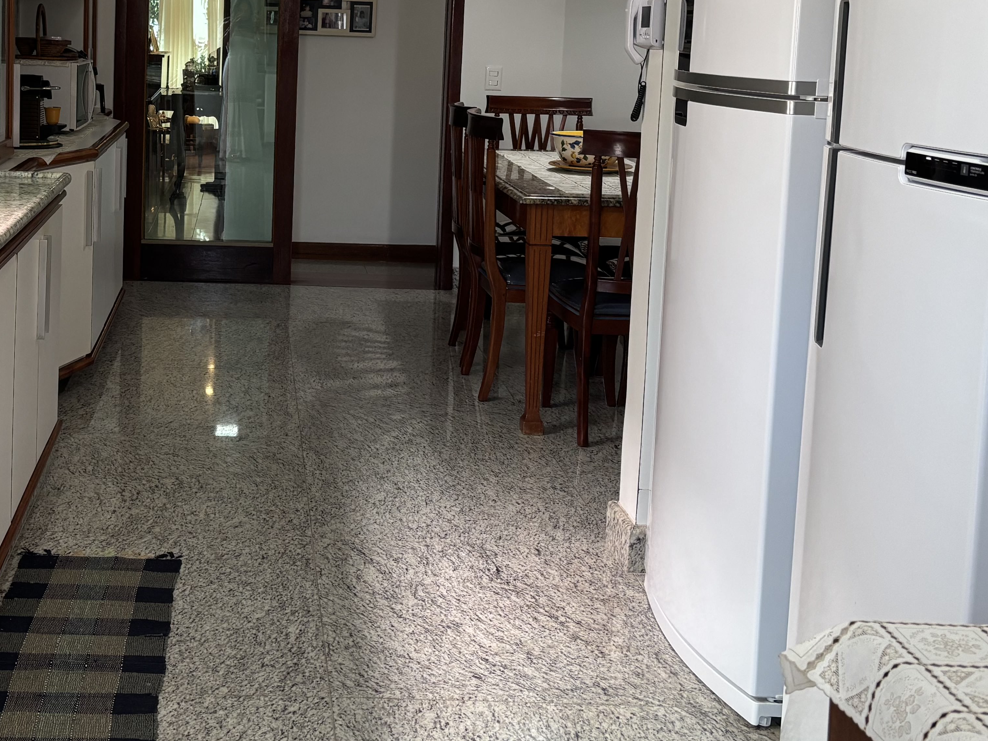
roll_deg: -2.3
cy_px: 153
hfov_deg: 38.0
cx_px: 250
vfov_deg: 29.0
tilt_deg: -6.4
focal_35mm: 49
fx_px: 1398
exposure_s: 1/60
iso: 125
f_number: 1.6
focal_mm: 5.96
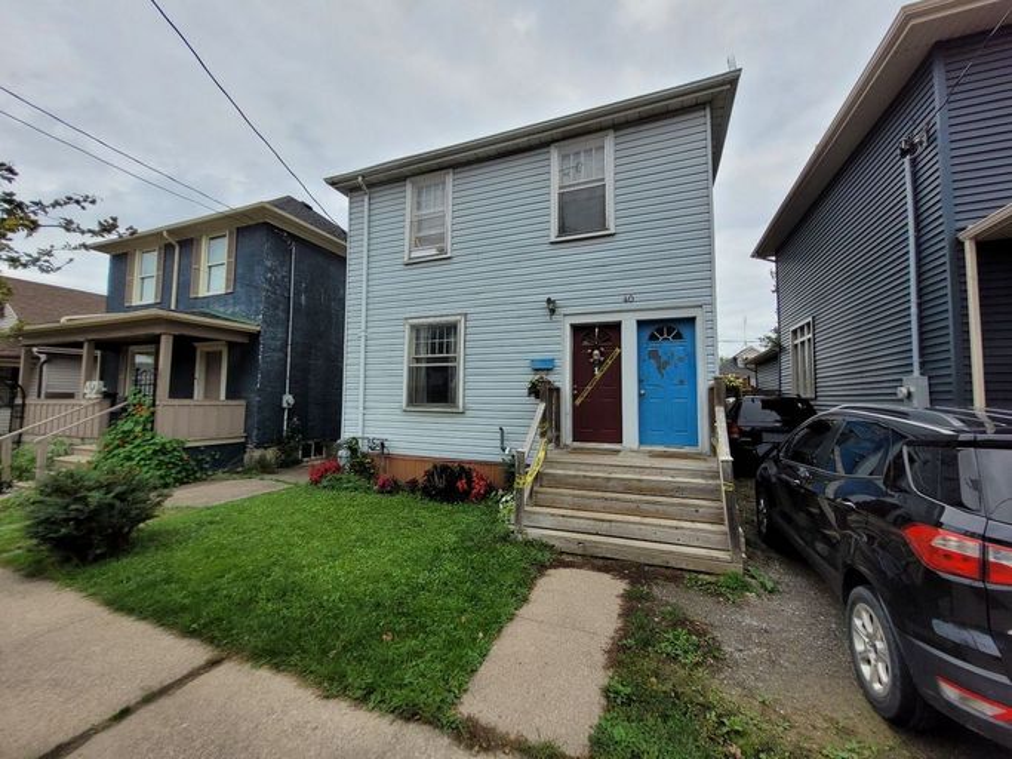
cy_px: 380
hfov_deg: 106.2
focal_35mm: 13
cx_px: 506
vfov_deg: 89.9
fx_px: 380
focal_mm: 1.74
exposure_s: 1/588
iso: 40
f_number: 2.2
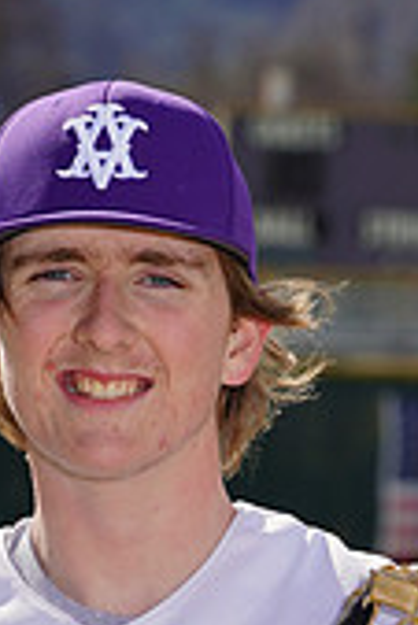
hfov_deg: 2.0
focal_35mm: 685
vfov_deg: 3.0
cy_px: 932
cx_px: 135
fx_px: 11905
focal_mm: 200
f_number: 11
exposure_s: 1/250
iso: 100
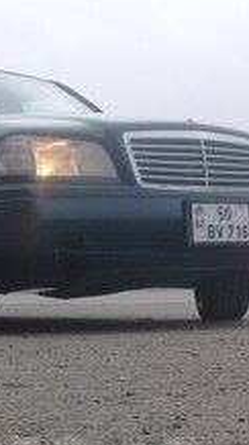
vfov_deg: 25.9
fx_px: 907
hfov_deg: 15.5
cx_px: 41
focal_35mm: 77
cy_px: 459
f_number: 2.2
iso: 50
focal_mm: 3.3
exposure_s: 1/456
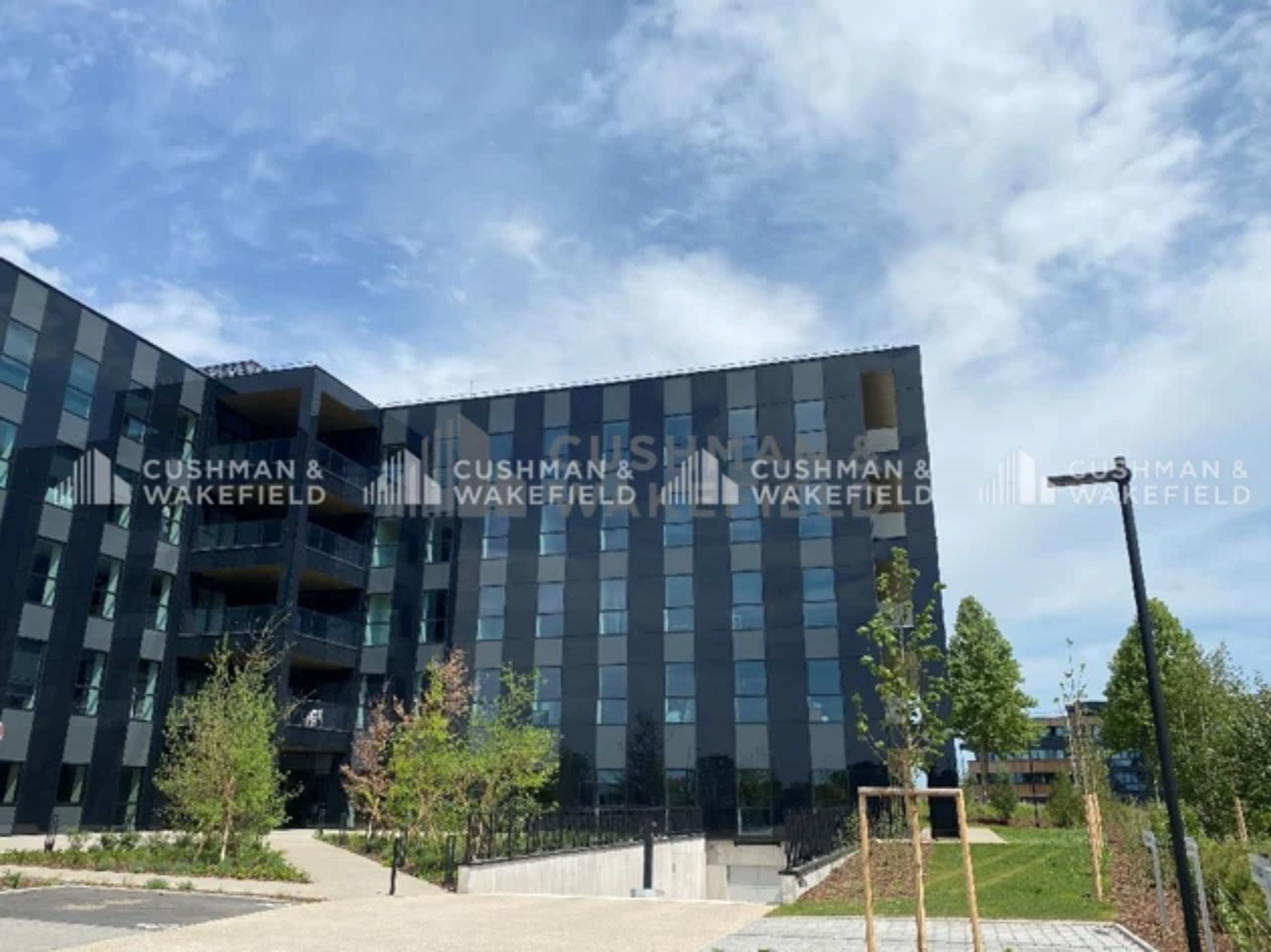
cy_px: 476
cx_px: 636
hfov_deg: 67.3
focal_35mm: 26
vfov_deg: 53.0
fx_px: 954
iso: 32
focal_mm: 4.25
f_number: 1.8
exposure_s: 1/4608
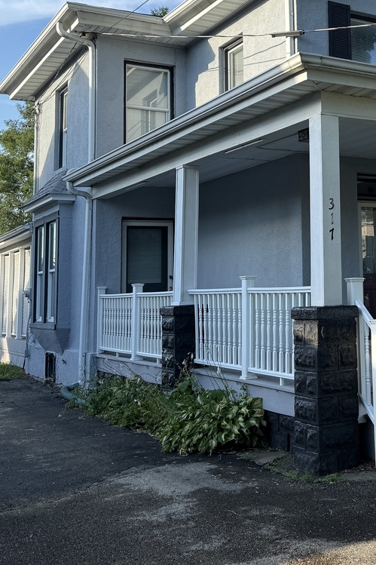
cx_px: 360
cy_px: 185
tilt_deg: +8.4
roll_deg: +0.8
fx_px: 752
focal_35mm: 48
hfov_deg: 26.8
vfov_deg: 40.6
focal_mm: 6.76
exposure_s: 1/1192
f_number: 1.78
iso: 80
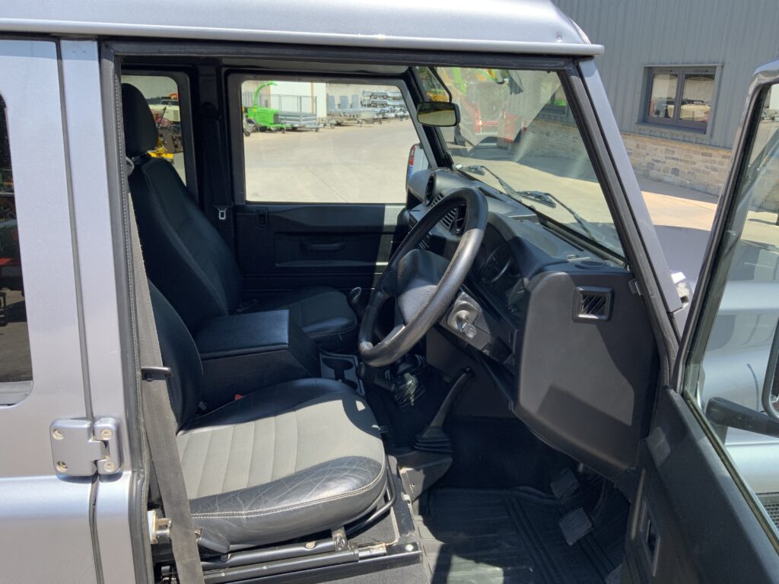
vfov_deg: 48.2
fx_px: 653
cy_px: 292
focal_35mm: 29
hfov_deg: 61.7
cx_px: 390
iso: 16
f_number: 1.8
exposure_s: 1/486
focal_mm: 3
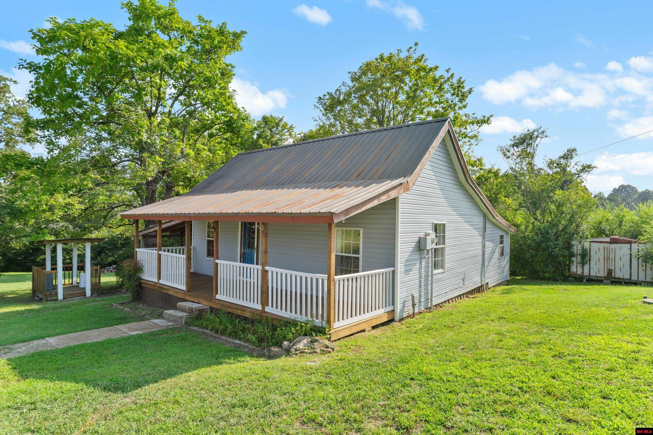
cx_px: 326
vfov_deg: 60.9
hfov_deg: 82.8
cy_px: 218
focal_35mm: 20
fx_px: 370
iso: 400
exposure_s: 1/250
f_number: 7.1
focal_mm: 13.6
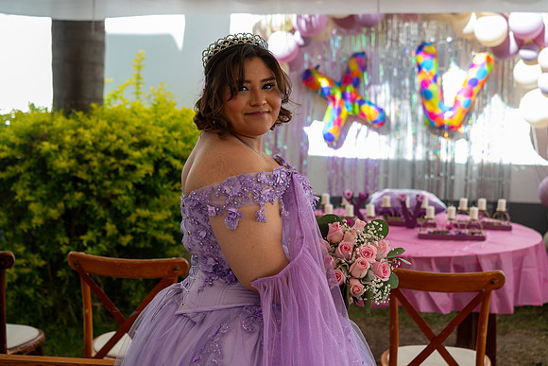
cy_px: 183
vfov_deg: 22.6
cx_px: 274
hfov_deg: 33.4
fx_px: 914
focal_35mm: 60
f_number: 5
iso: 400
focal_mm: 60
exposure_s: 1/500
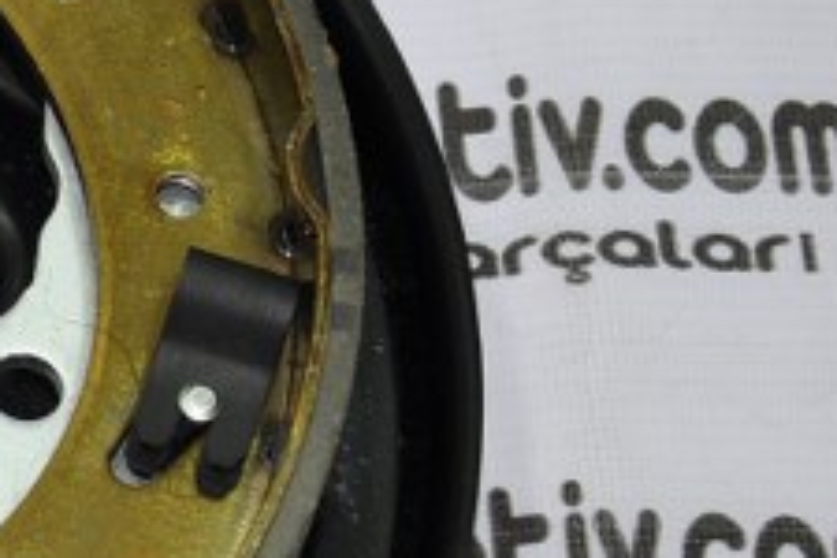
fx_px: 6277
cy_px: 227
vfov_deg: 5.1
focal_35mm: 270
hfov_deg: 7.5
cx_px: -532
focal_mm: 45
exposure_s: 1/60
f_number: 4.8
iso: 200
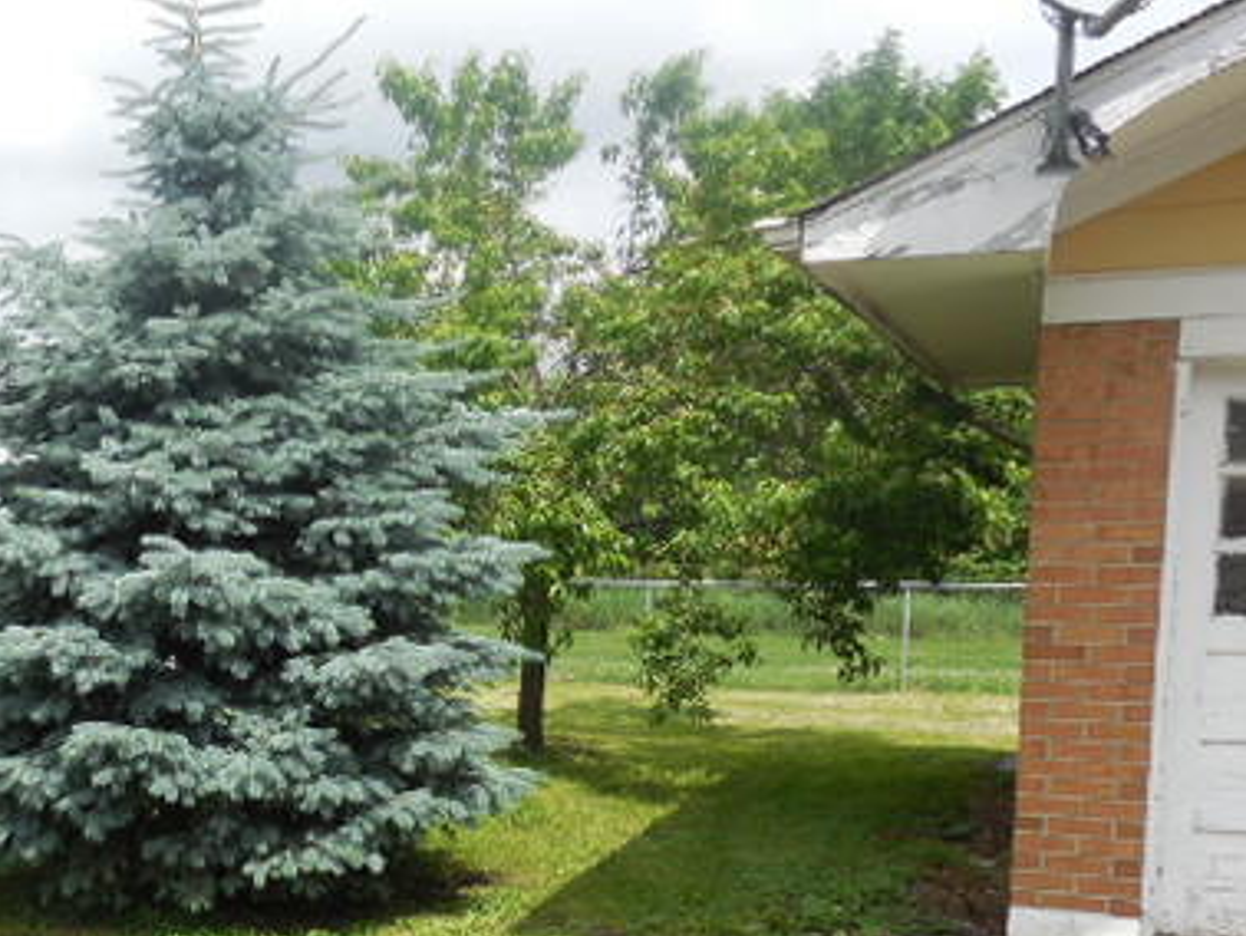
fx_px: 1585
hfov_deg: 40.7
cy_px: 709
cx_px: 204
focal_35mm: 44
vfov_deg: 32.3
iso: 125
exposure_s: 1/800
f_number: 3.5
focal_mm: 4.6
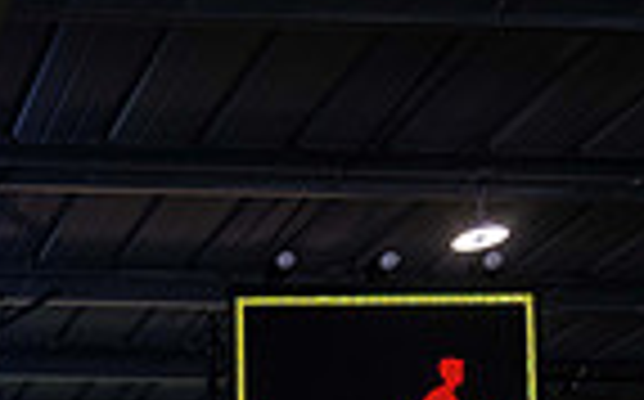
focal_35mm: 58
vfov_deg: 17.8
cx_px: -257
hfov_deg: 27.4
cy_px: 726
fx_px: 1017
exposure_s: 1/250
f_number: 4
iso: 180
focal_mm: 14
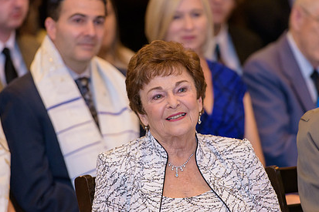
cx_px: 166
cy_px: 111
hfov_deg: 7.3
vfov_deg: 4.9
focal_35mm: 281
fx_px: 2489
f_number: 3.2
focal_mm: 200
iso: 1600
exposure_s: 1/125
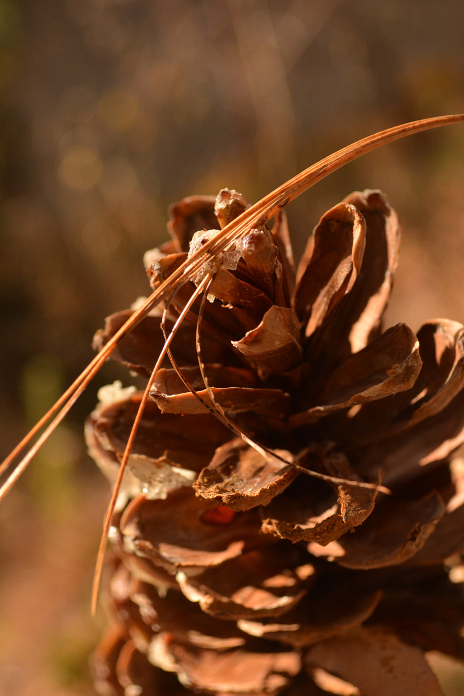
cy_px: 367
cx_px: 286
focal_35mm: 63
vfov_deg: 31.9
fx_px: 1218
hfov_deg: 21.5
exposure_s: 1/1600
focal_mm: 32
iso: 500
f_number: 5.6
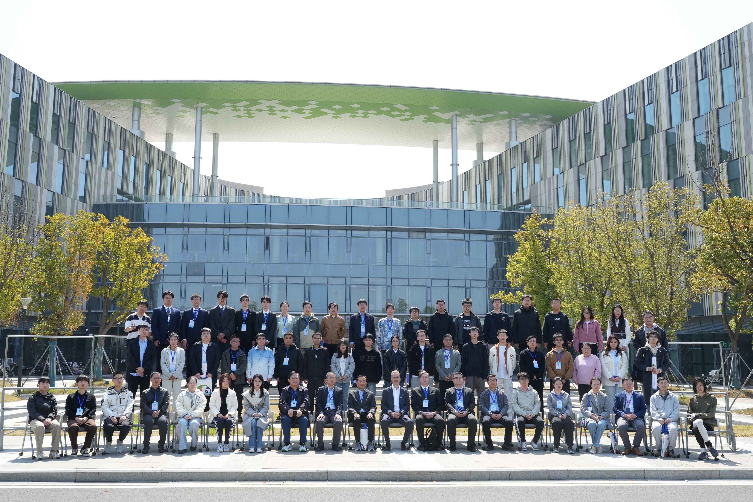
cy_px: 251
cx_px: 376
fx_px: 732
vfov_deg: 37.9
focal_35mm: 35
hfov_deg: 54.4
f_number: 13
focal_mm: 35
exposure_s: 1/250
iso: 640
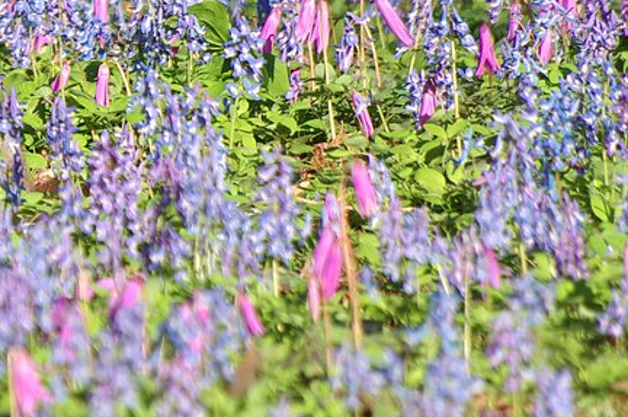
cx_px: 148
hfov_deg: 2.2
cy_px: 224
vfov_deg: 1.5
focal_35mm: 925
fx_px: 16118
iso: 200
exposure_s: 1/500
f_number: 5.6
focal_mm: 260
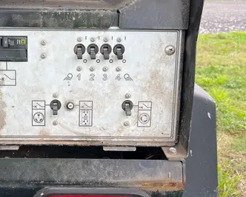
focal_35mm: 42
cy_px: 96
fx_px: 306
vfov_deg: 35.7
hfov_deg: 42.2
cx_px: 55
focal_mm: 5.1
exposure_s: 1/430
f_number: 1.6
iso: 50
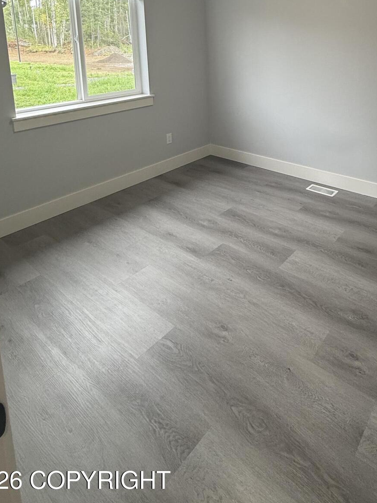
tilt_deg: -7.5
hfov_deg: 54.7
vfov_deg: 64.2
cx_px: 272
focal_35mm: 24
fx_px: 349
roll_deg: -0.6
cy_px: 89
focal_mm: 2.22
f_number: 2.2
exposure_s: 1/120
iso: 160
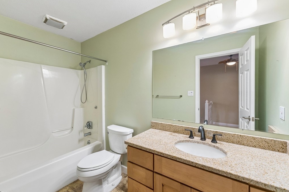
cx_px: 136
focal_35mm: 15
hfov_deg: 100.3
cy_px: 95
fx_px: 120
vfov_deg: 77.3
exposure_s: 1/30
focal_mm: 14
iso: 200
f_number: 4
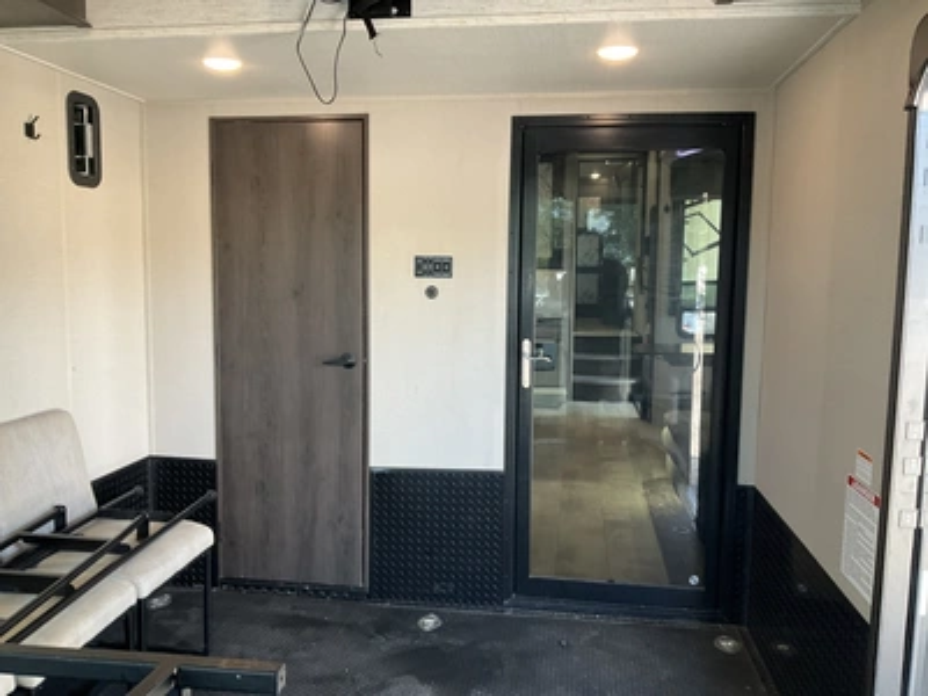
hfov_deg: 61.7
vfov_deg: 48.2
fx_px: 777
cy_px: 348
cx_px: 464
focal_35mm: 29
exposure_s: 1/60
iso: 100
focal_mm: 3
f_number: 1.8
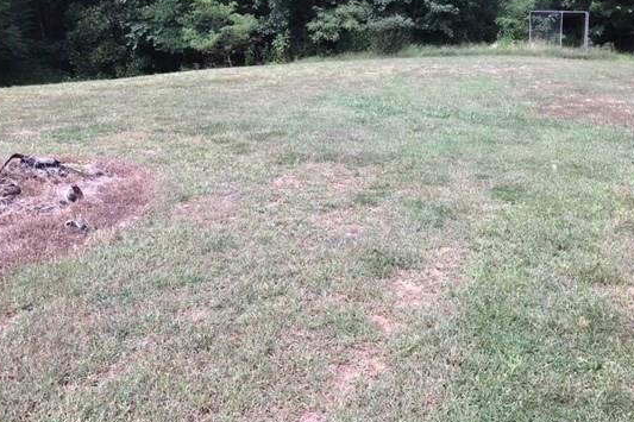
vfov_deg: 37.8
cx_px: 345
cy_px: 182
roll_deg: -2.6
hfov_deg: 54.4
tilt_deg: -13.8
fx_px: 616
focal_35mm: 35
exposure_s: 1/2519
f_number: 1.8
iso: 20
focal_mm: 3.99
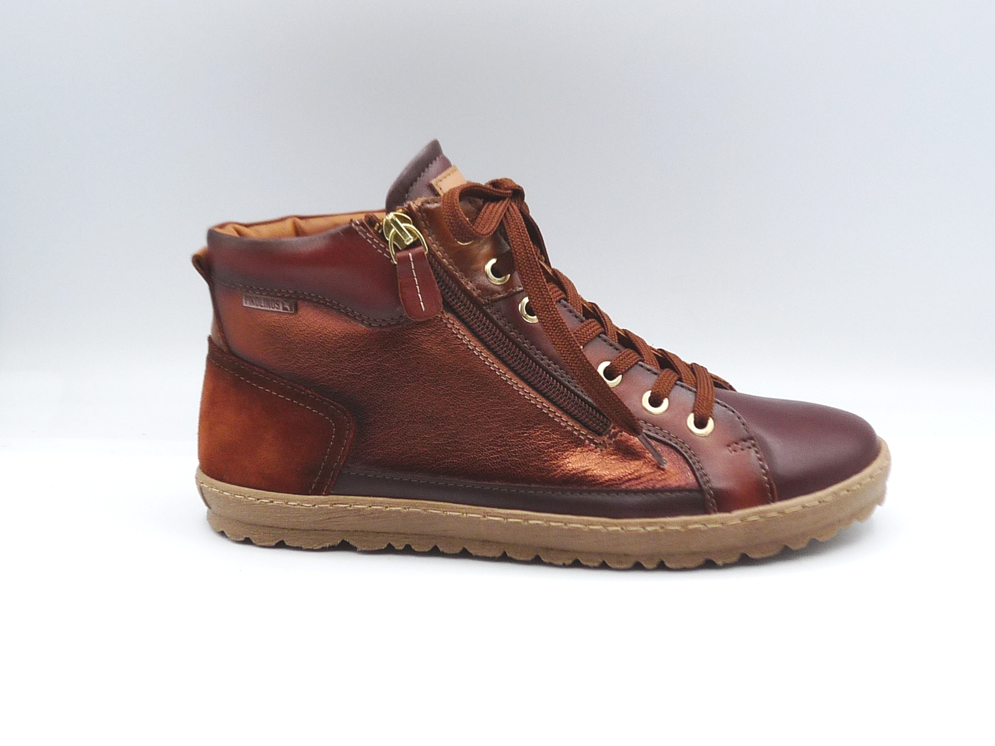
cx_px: 498
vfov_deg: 29.7
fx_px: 1408
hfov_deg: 38.9
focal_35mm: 49
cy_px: 373
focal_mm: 4.8
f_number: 4
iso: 100
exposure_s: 1/200
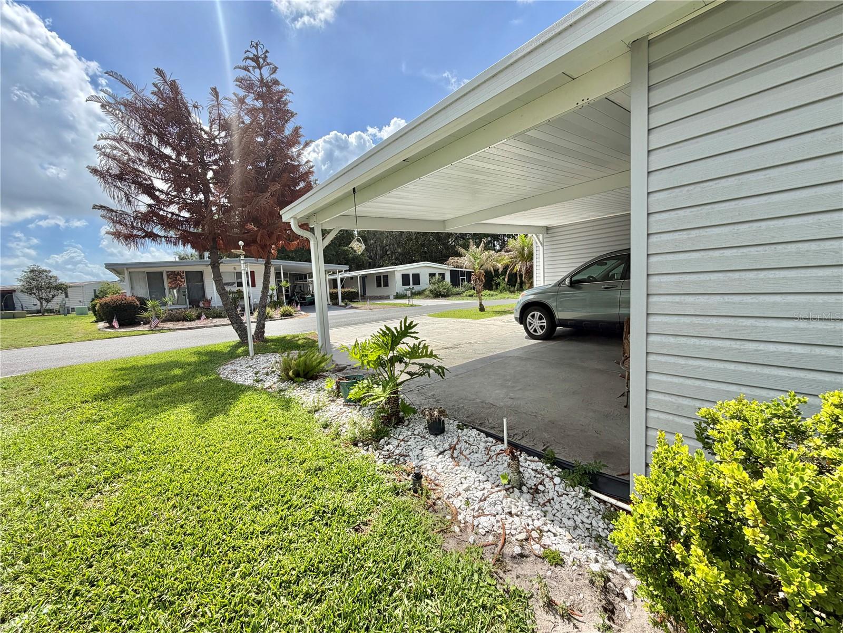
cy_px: 316
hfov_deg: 102.1
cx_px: 422
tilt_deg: -5.0
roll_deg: +4.4
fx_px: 341
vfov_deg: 85.7
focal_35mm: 14
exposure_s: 1/901
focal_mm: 2.22
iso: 25
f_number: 2.2
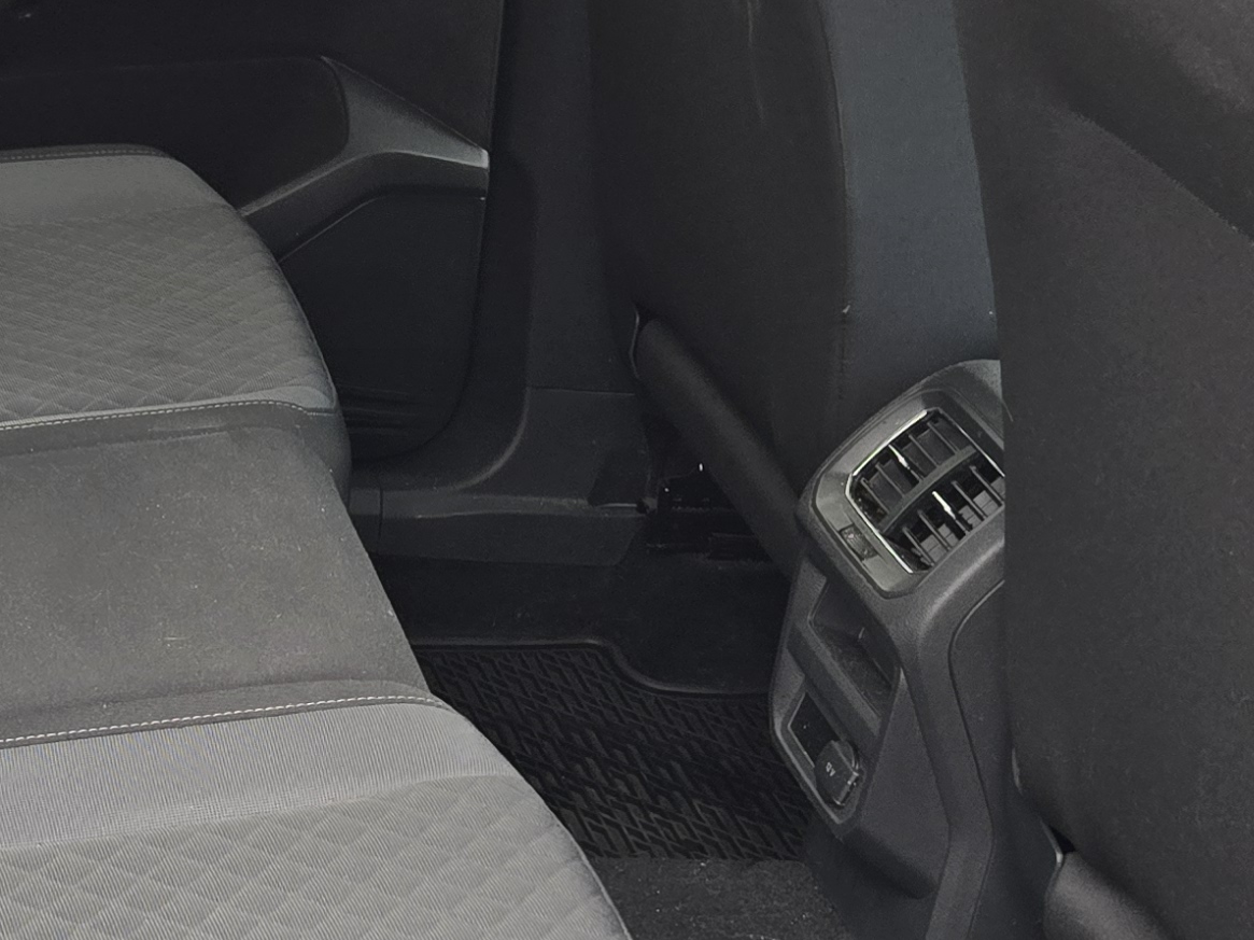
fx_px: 2861
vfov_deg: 18.5
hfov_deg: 24.6
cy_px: 752
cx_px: 378
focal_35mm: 79
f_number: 1.8
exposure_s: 1/180
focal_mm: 5.4
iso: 50
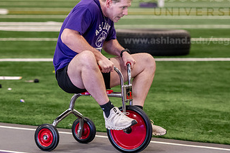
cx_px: 92
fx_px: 1368
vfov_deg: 6.4
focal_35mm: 214
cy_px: 55
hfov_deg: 9.6
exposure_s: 1/200
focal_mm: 122
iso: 2000
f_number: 3.2
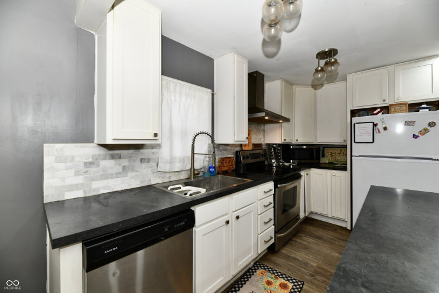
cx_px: 220
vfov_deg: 81.2
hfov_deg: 104.3
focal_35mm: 14
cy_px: 146
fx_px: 171
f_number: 6.3
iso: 640
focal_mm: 14
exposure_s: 1/60
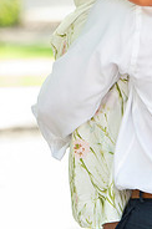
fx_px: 2104
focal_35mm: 331
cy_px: -45
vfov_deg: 6.2
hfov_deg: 4.1
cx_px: 147
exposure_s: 1/500
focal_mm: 135
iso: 400
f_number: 3.5
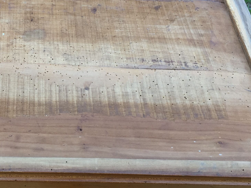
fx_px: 471
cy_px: 58
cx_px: 52
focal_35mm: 65
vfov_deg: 22.5
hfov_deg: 29.2
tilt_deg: -47.8
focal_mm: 4.15
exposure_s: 1/118
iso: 32
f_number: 2.2
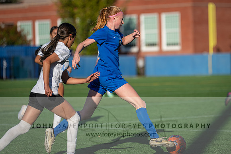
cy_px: 58
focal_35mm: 206
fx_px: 1319
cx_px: 140
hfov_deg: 10.0
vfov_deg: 6.7
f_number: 2.8
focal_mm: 165
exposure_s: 1/2000
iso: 100
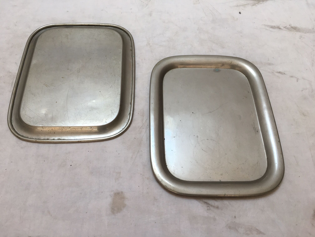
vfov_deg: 48.2
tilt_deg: -60.5
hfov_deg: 61.7
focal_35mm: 29
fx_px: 264
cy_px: 118
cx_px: 158
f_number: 2.2
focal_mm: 4.15
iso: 32
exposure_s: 1/50
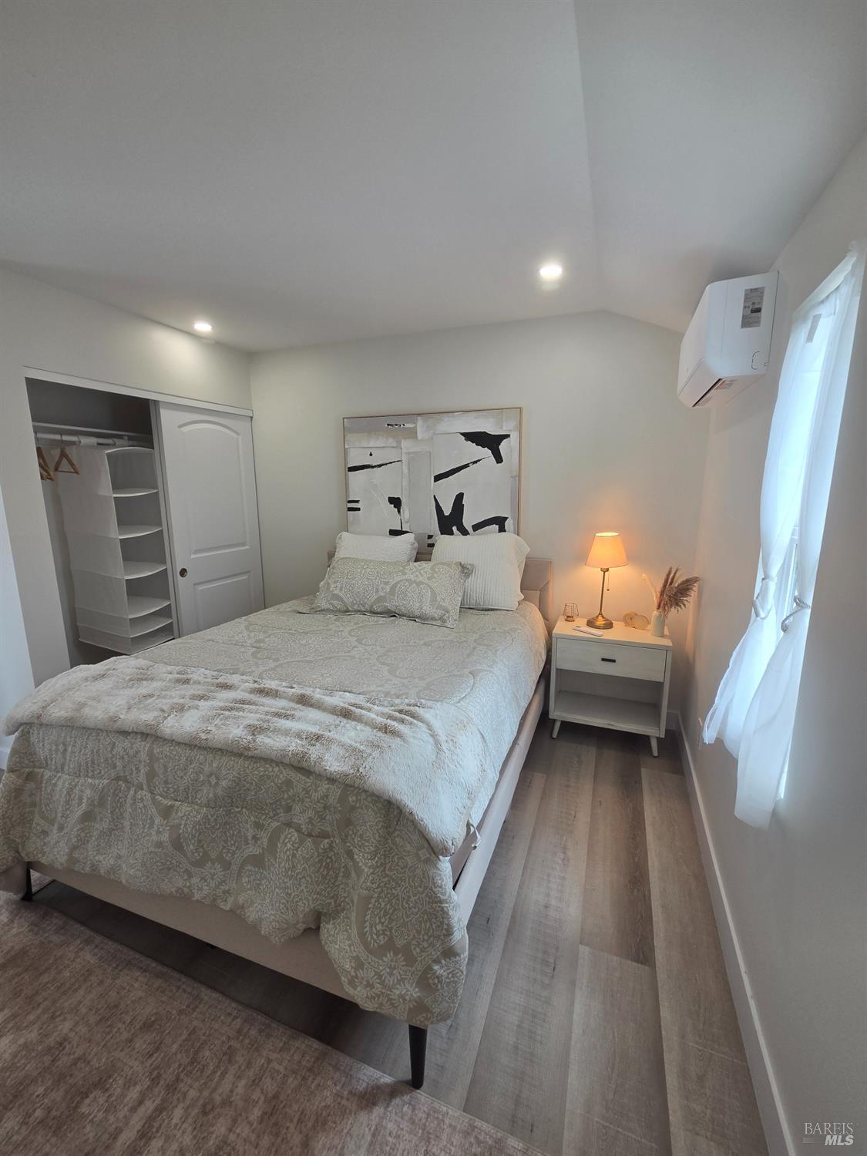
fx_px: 434
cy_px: 578
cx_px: 434
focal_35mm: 13
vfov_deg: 106.2
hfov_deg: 89.9
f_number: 2.2
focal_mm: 2.2
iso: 64
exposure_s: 1/120
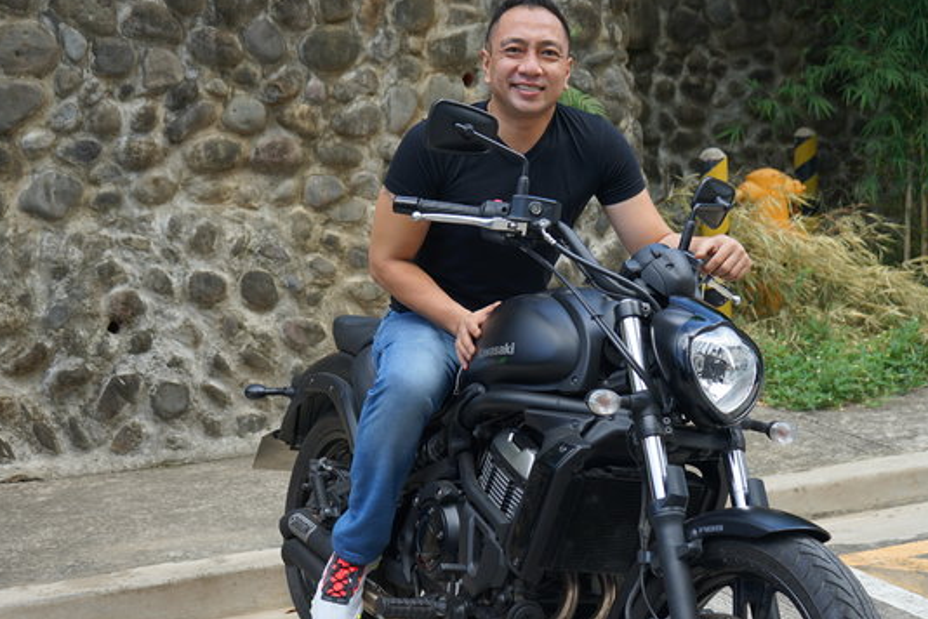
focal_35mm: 62
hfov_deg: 32.4
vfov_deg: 21.9
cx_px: 514
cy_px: 356
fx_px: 1598
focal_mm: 46
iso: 100
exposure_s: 1/160
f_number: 4.5
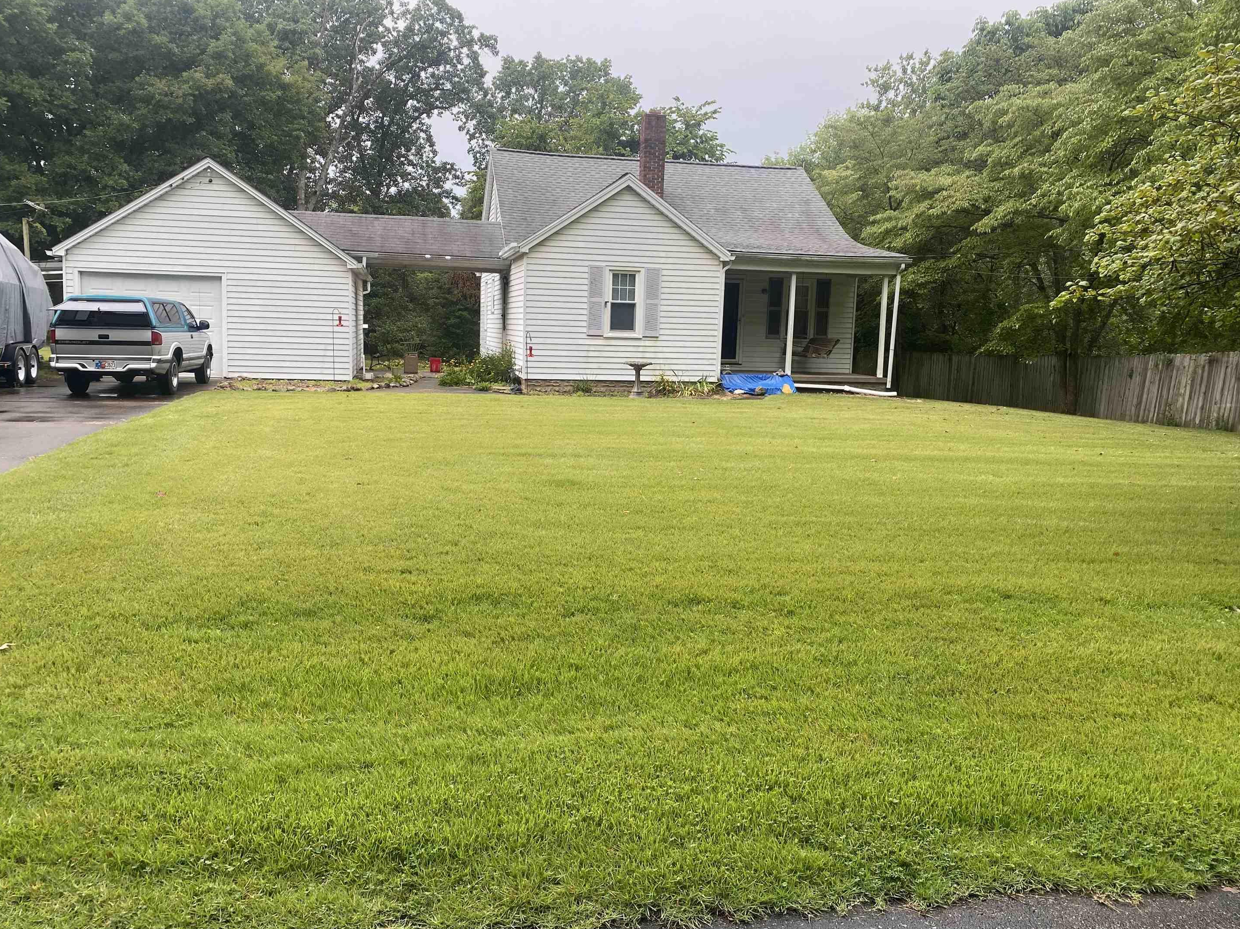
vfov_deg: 49.7
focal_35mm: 28
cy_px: 455
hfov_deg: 63.4
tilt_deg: -6.7
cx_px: 628
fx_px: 1003
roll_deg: -1.8
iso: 32
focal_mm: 4.25
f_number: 1.8
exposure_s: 1/175
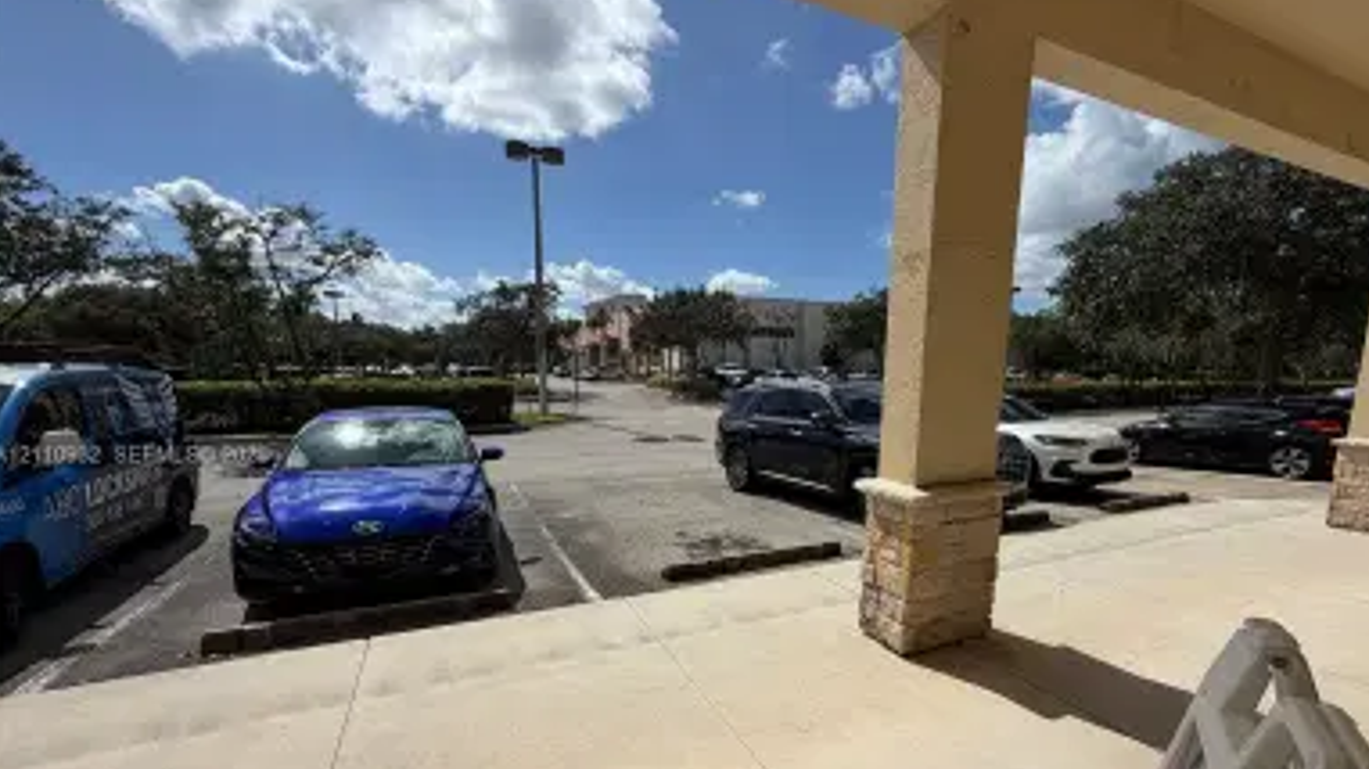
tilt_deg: -8.8
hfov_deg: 99.4
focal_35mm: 16
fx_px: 581
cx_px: 708
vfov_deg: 66.5
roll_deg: -0.2
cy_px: 456
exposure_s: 1/1961
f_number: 2.2
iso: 20
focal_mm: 2.22
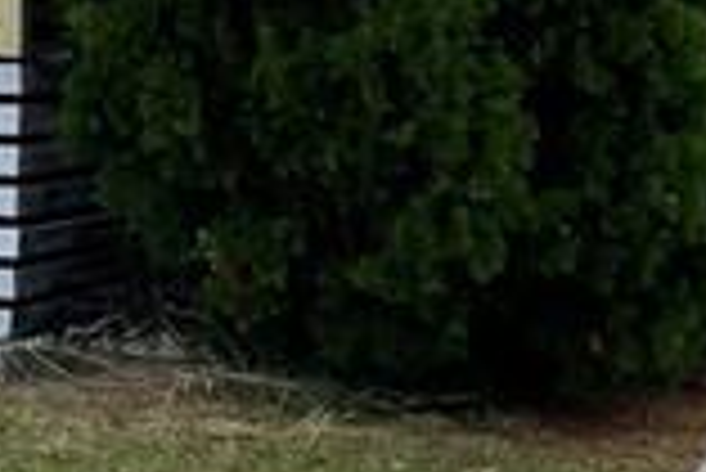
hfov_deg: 10.9
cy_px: 63
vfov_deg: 7.8
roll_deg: -0.7
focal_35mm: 176
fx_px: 3455
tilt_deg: +1.6
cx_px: -540
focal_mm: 4.2
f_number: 1.6
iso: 32
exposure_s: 1/3509
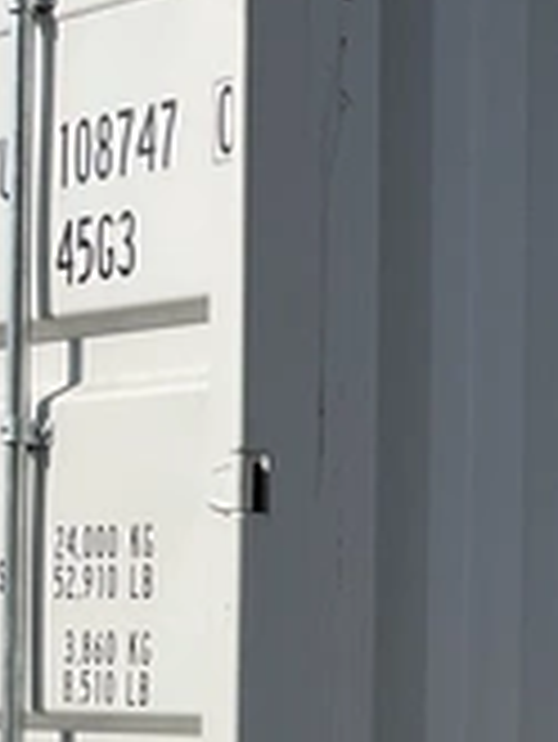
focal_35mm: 132
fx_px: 2833
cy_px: 731
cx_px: 981
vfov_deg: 14.7
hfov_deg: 10.6
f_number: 1.8
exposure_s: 1/2058
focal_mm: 3
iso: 25
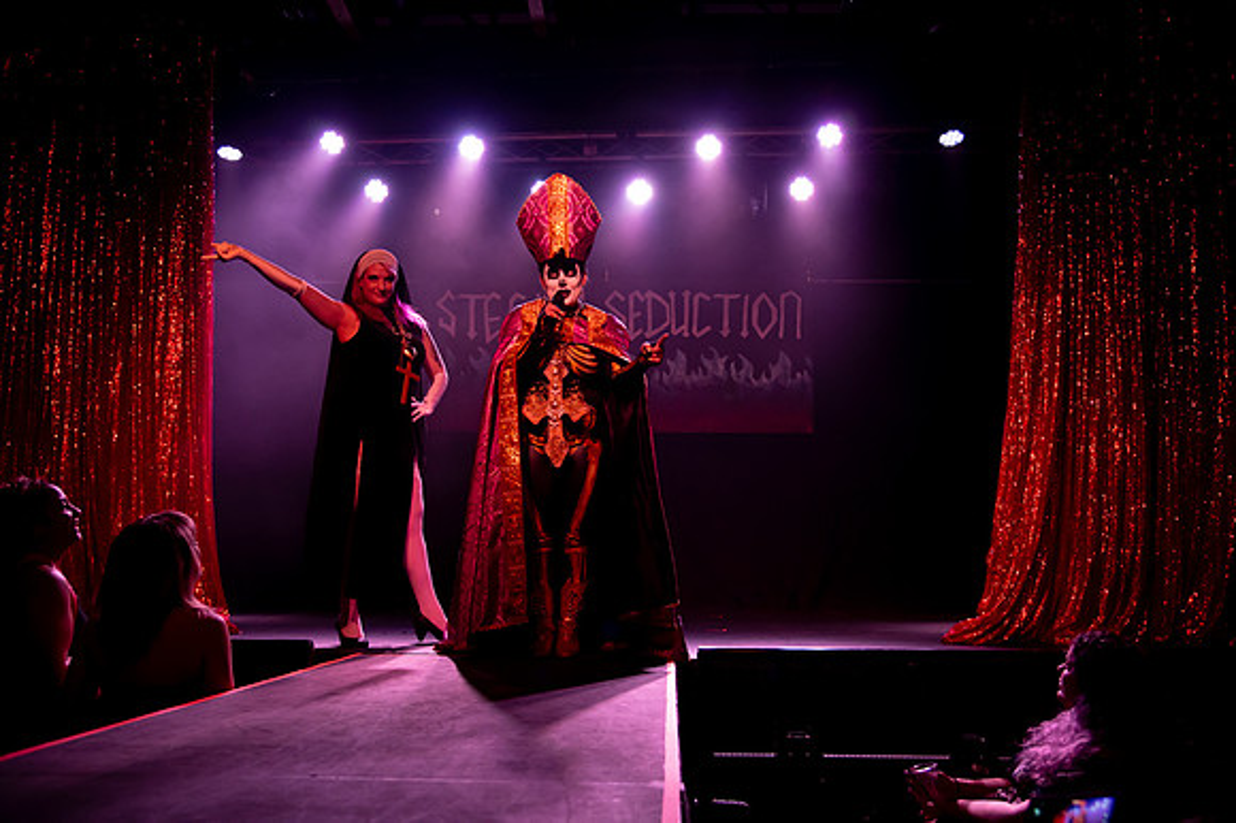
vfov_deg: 41.1
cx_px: 618
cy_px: 412
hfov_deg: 58.7
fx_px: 1098
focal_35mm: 32
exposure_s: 1/100
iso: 5000
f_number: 4
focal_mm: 32
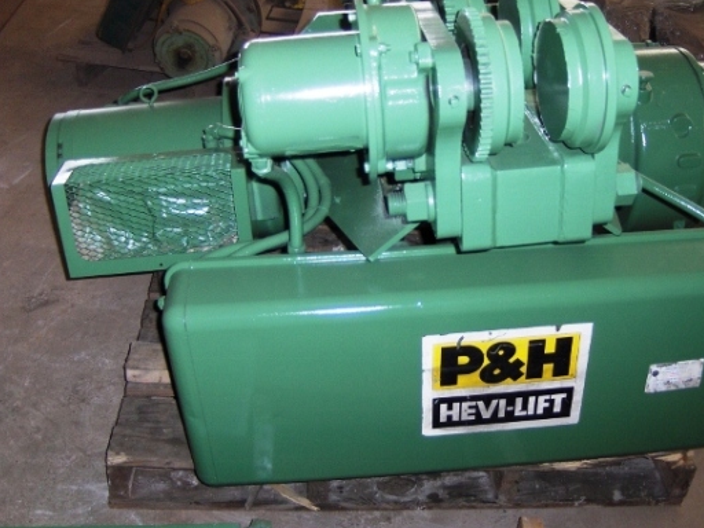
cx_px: 399
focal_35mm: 41
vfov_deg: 35.1
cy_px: 234
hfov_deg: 45.7
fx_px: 834
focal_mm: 7.5
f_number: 2.8
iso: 100
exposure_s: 1/60
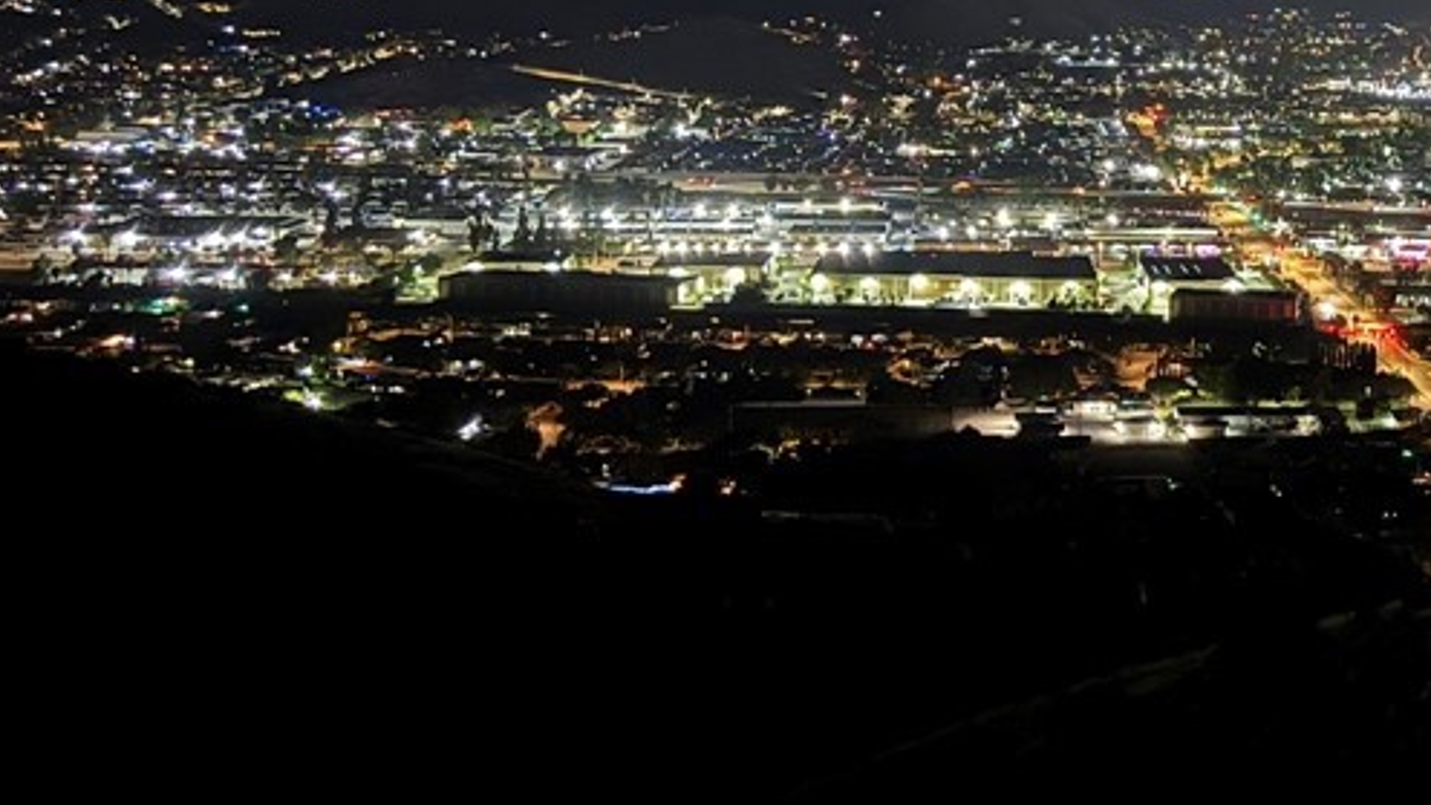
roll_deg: -1.5
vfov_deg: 21.6
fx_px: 2049
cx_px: 1408
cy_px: 58
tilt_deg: -2.3
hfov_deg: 35.1
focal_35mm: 54
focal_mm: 6.76
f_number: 1.78
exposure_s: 1/9
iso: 2500
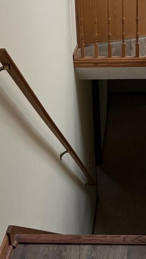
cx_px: 93
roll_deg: +3.1
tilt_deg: -21.9
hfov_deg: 17.2
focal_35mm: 70
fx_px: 482
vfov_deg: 29.9
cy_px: 87
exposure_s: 1/60
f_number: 1.6
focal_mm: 5.96
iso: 250
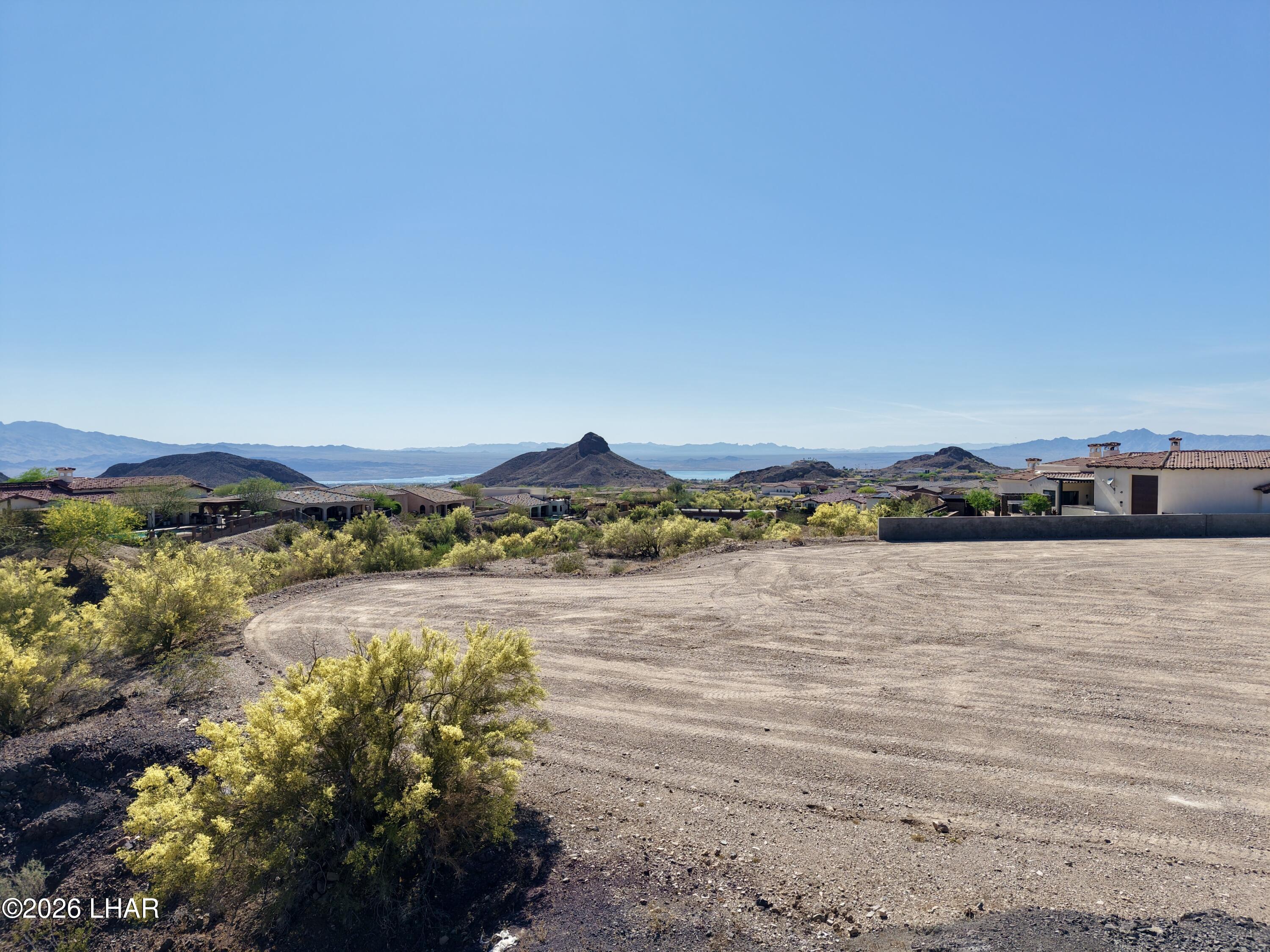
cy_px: 476
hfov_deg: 71.6
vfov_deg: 56.8
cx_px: 635
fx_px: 881
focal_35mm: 24
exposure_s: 1/5000
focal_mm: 8.67
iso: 160
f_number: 1.8
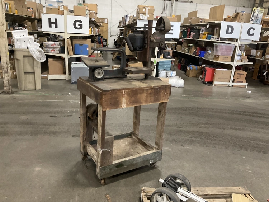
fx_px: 225
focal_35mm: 29
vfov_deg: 48.3
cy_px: 101
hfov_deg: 61.6
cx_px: 134
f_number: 1.8
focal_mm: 3
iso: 250
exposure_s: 1/40
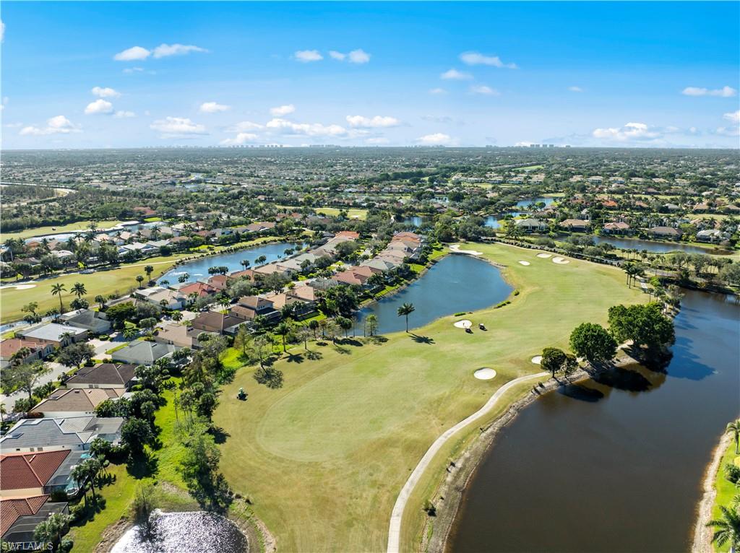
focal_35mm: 24
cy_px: 276
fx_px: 513
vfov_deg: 56.7
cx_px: 370
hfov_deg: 71.6
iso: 210
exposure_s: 1/1600
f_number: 2.8
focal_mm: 12.29
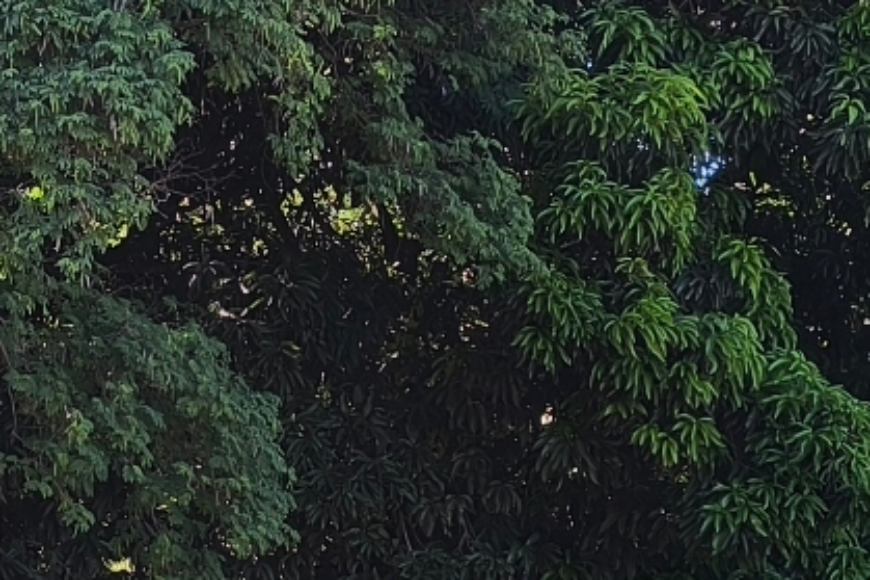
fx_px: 2826
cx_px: 181
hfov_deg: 17.4
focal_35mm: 117
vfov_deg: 11.7
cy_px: 362
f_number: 1.65
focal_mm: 6.14
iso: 50
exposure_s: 1/261
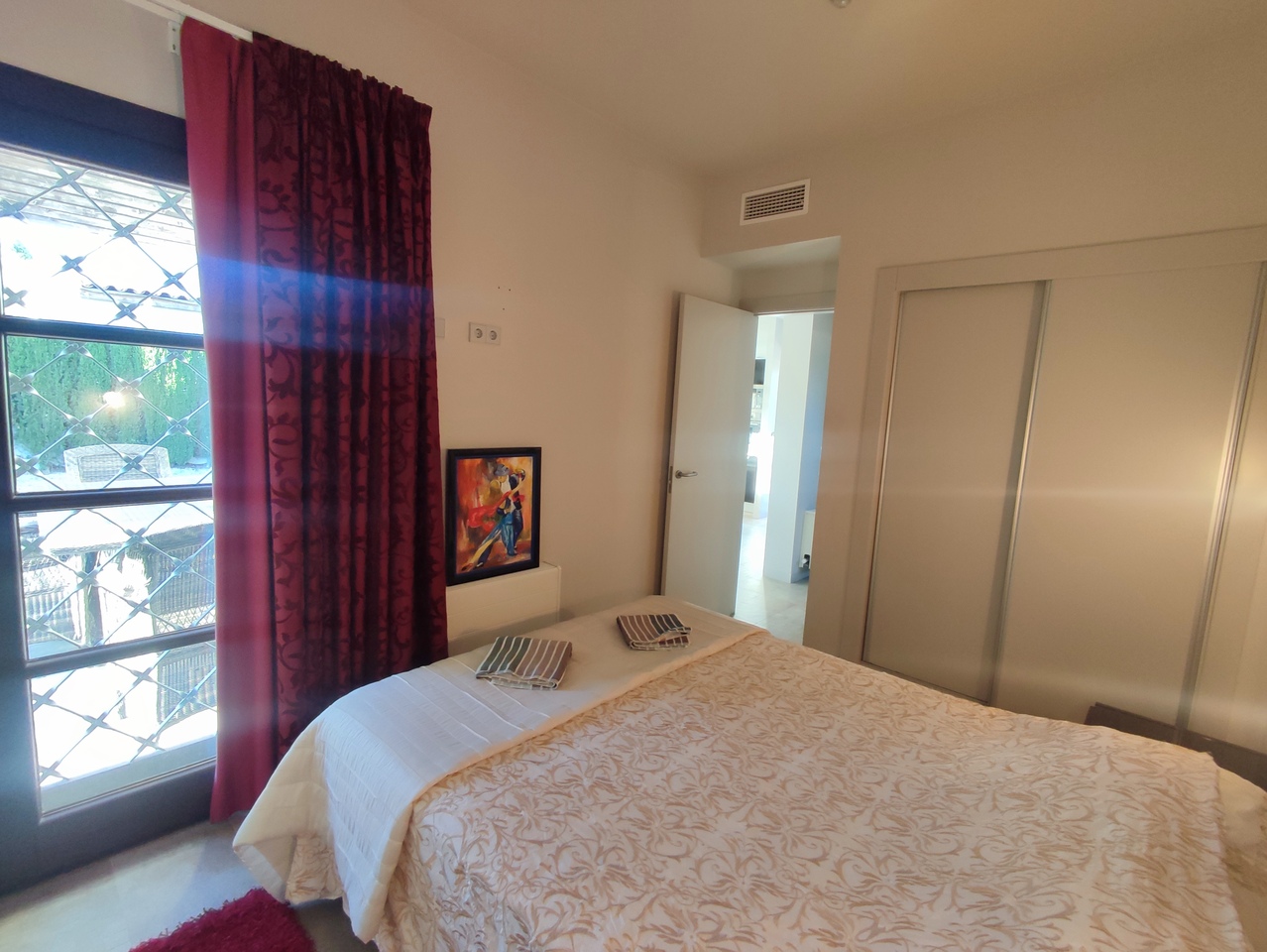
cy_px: 476
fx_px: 586
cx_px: 634
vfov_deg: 78.2
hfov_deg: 94.5
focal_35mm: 16
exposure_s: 1/33
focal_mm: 1.65
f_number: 2.2
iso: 113
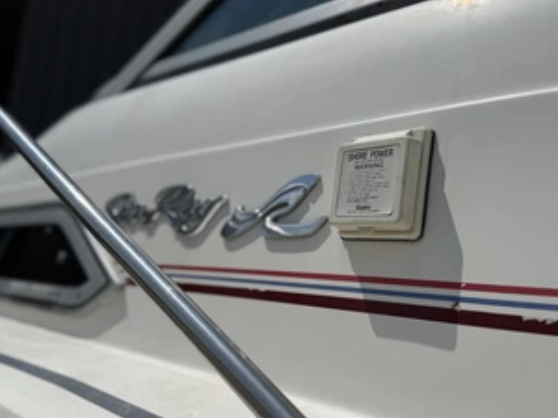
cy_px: 230
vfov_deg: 44.1
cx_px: 311
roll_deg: -5.1
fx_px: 516
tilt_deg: +7.9
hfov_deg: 56.7
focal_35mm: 32
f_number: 1.78
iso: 50
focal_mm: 6.76
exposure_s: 1/17544
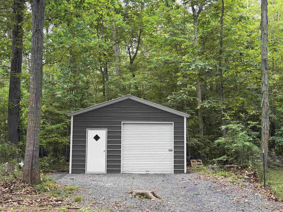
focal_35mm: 48
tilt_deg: +6.3
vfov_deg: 30.3
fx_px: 392
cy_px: 106
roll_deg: -0.4
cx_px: 142
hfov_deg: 39.7
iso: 64
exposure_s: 1/193
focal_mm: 6.76
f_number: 1.78
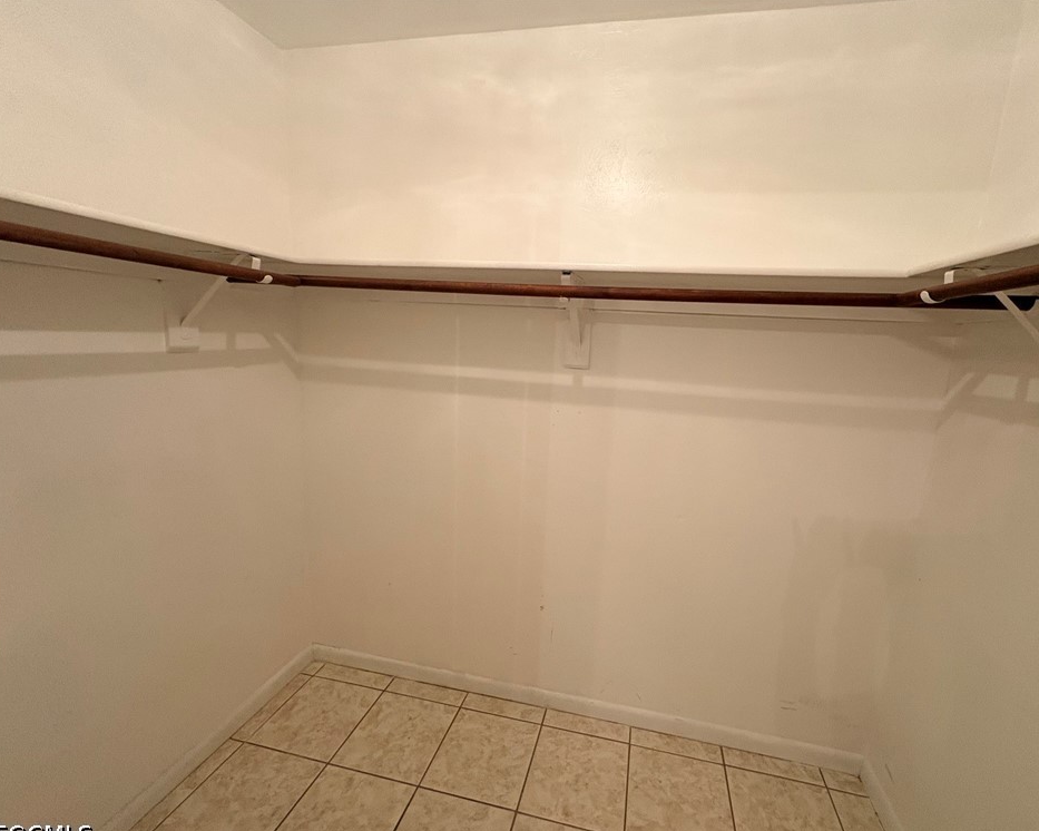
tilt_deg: -11.0
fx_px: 461
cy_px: 426
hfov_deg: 96.6
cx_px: 558
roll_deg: -1.7
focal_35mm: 15
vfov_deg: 84.0
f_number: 2.2
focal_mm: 2.22
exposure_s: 1/60
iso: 250
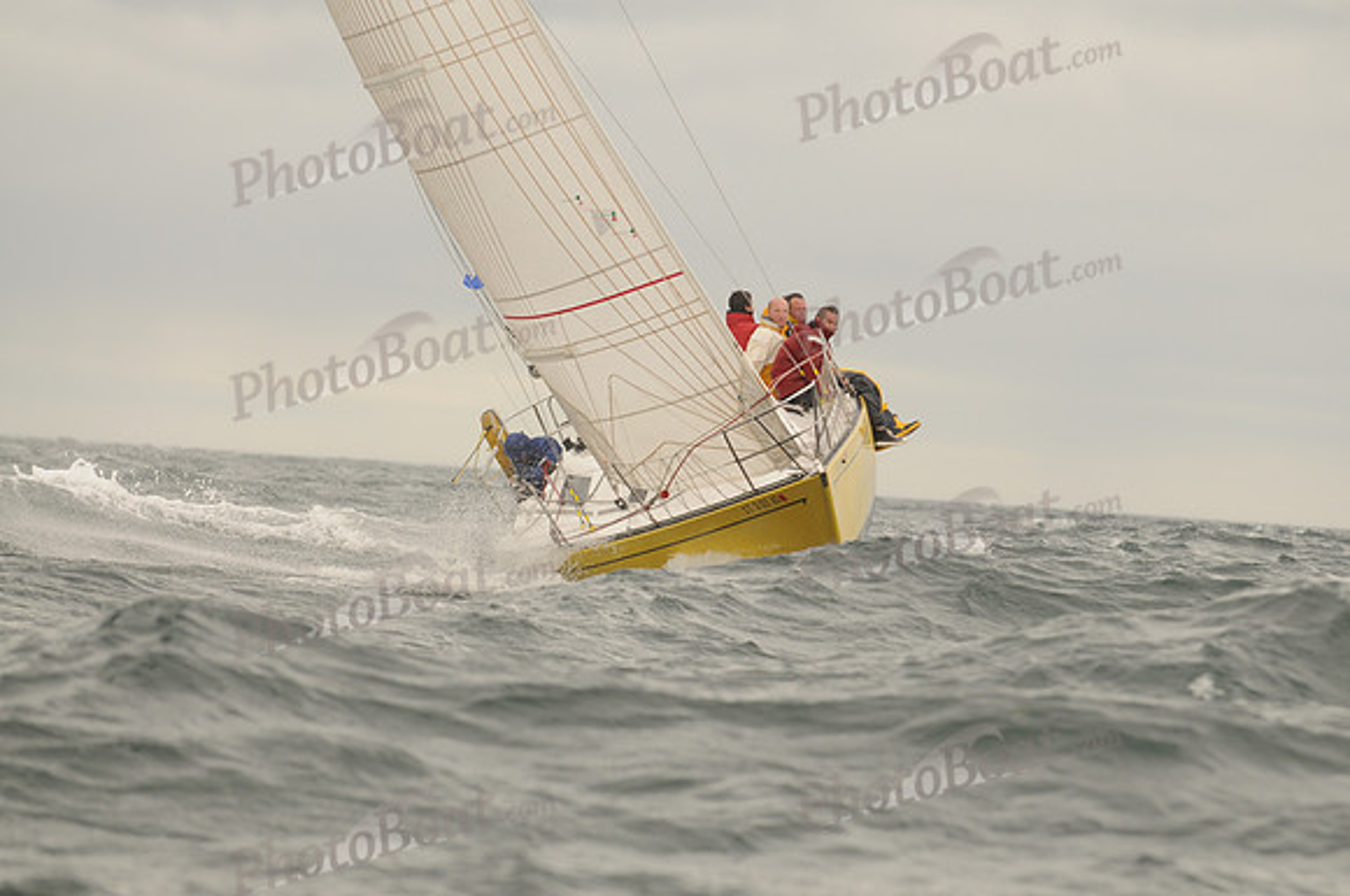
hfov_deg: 6.9
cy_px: 448
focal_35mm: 300
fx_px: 11234
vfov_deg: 4.6
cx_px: 675
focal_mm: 200
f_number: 4.5
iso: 200
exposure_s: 1/1000
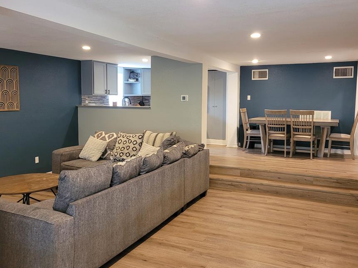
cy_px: 120
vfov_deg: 45.4
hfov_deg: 58.3
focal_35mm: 31
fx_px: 321
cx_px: 186
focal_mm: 5.4
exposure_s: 1/40
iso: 320
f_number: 1.8
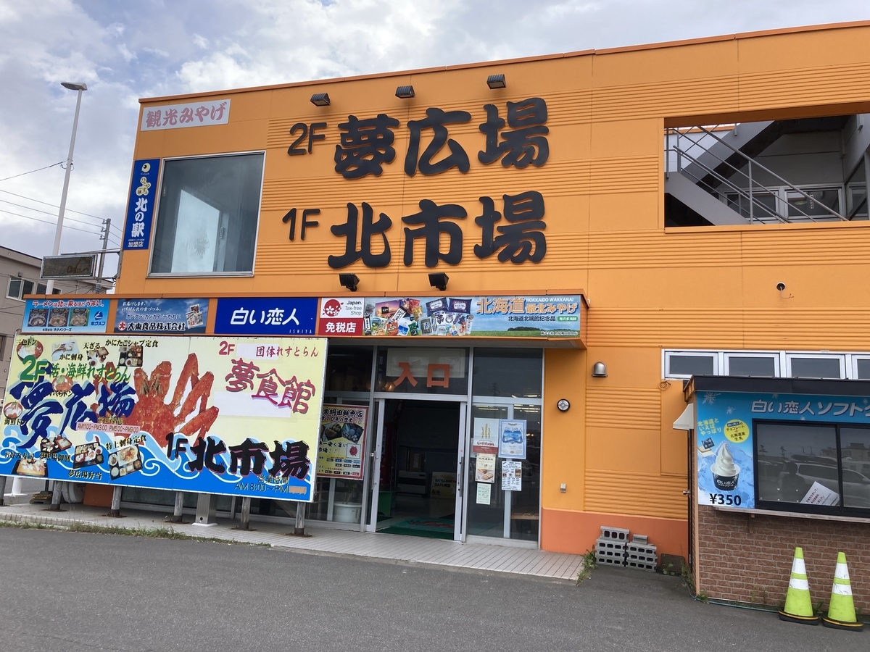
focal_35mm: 28
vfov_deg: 49.7
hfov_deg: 63.4
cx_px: 435
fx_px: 704
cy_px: 326
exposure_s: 1/923
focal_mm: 3.99
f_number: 1.8
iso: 20
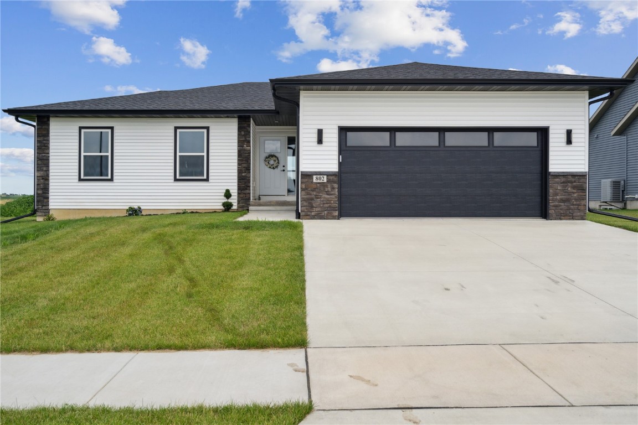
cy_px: 212
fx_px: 567
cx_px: 319
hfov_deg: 58.7
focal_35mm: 32
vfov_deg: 41.1
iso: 800
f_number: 10
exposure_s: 1/1250
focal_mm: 32
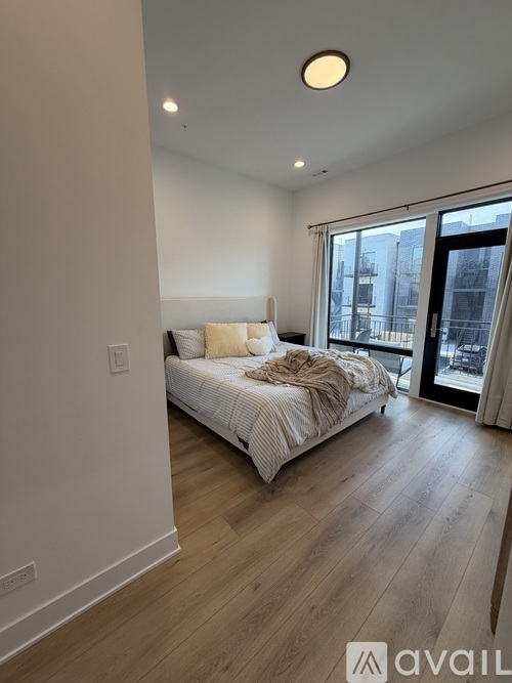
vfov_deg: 102.1
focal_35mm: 14
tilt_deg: -9.0
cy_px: 342
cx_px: 256
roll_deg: +1.0
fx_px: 276
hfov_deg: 85.7
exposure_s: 1/120
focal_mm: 2.22
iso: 64
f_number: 2.2
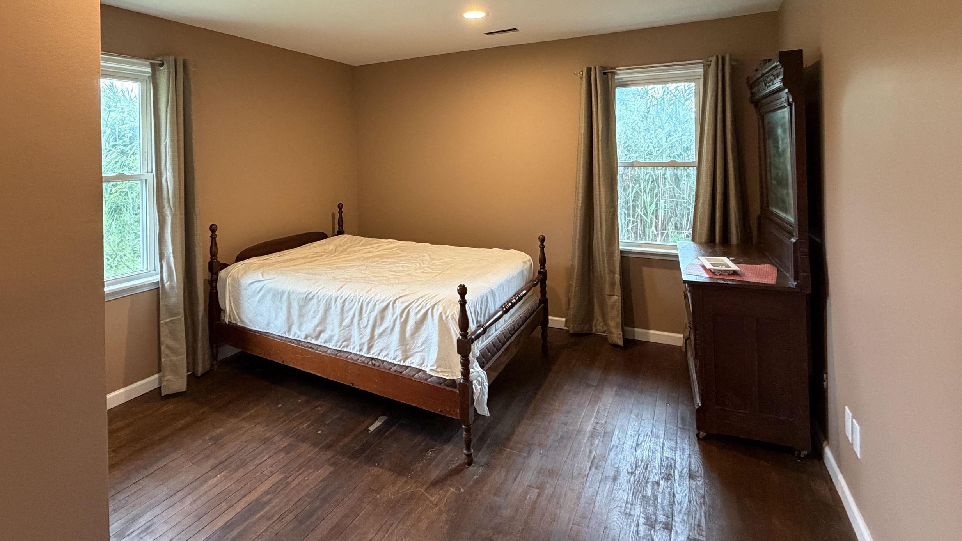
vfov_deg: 56.4
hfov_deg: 89.4
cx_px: 442
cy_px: 157
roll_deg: +2.5
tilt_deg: +0.8
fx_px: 485
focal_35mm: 19
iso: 400
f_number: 2.2
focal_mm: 2.22
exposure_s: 1/60
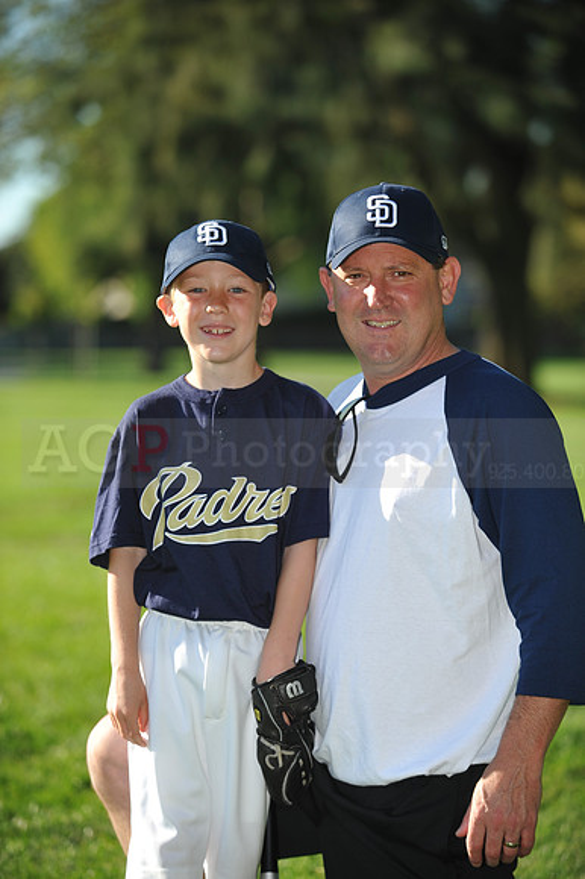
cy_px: 440
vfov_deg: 15.2
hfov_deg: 10.1
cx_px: 292
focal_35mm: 135
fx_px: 3294
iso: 200
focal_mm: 135
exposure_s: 1/1250
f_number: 4
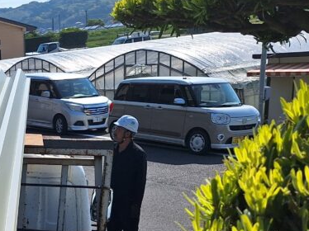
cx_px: -83
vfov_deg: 22.5
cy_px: 222
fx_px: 562
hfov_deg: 26.5
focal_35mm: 63
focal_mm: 5.54
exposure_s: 1/6135
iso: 40
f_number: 1.8
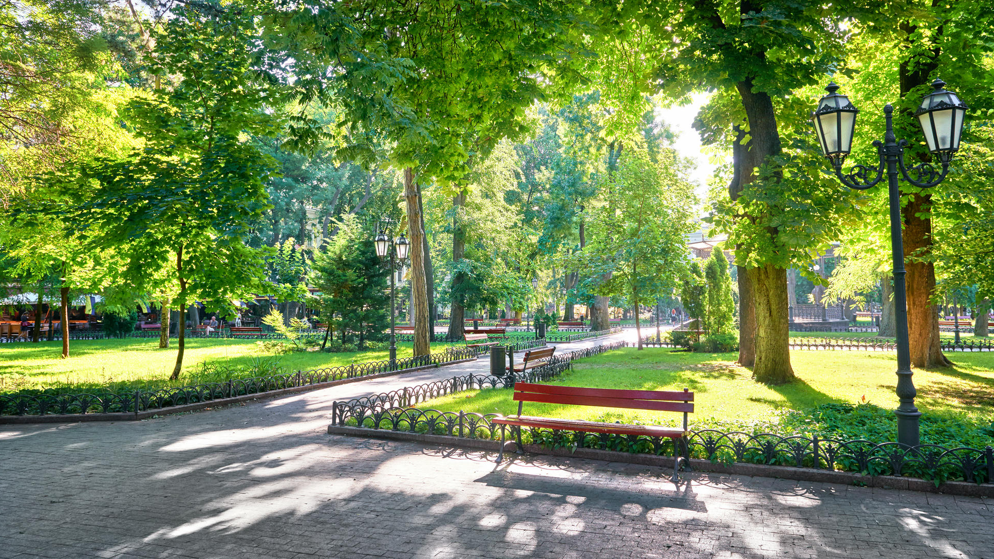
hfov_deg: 71.9
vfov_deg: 44.2
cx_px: 512
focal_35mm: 26
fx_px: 685
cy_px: 228
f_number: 7.1
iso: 450
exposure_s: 1/250
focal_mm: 24
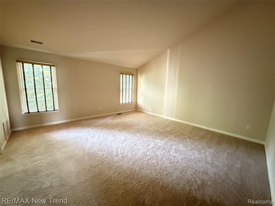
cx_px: 138
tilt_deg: -7.7
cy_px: 103
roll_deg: -1.8
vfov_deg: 85.7
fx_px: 111
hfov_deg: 102.1
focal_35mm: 14
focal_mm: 2.22
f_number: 2.2
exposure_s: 1/40
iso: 1250
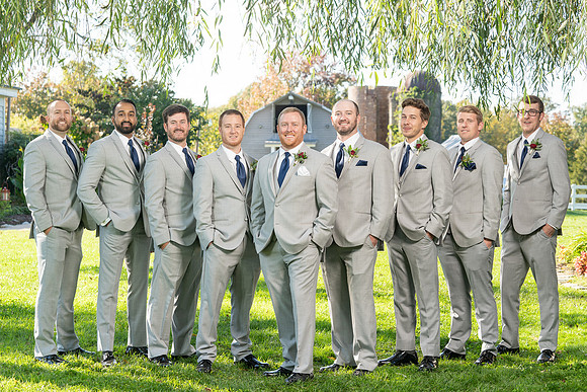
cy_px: 200
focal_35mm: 83
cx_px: 288
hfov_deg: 24.6
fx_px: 1349
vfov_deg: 16.5
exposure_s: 1/200
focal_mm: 73
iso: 200
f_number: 5.6
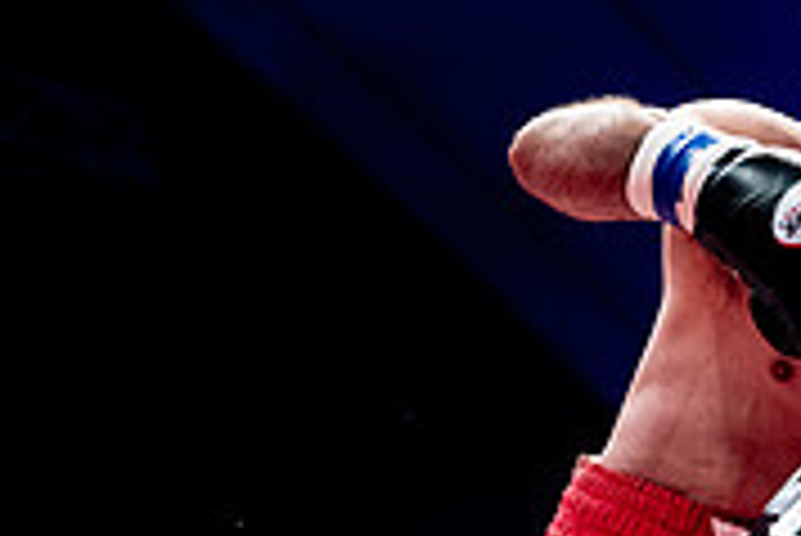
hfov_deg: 14.0
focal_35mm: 143
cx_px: 936
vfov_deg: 9.6
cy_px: 218
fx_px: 3184
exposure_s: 1/1000
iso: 4000
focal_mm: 44
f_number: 2.8
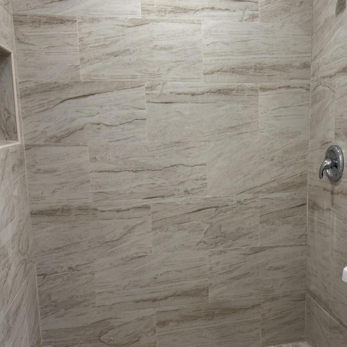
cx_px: 233
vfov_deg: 42.8
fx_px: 442
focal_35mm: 39
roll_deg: +0.2
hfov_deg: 42.2
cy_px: 188
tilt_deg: -9.9
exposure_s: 1/120
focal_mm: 6.76
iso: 80
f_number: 1.78
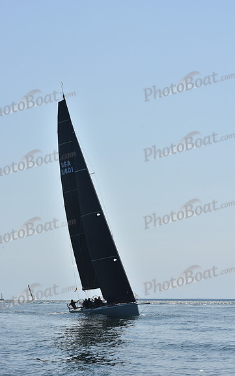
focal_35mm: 87
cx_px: 110
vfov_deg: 23.8
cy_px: 188
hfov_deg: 15.0
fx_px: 892
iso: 250
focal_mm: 85
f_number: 11
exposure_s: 1/1000
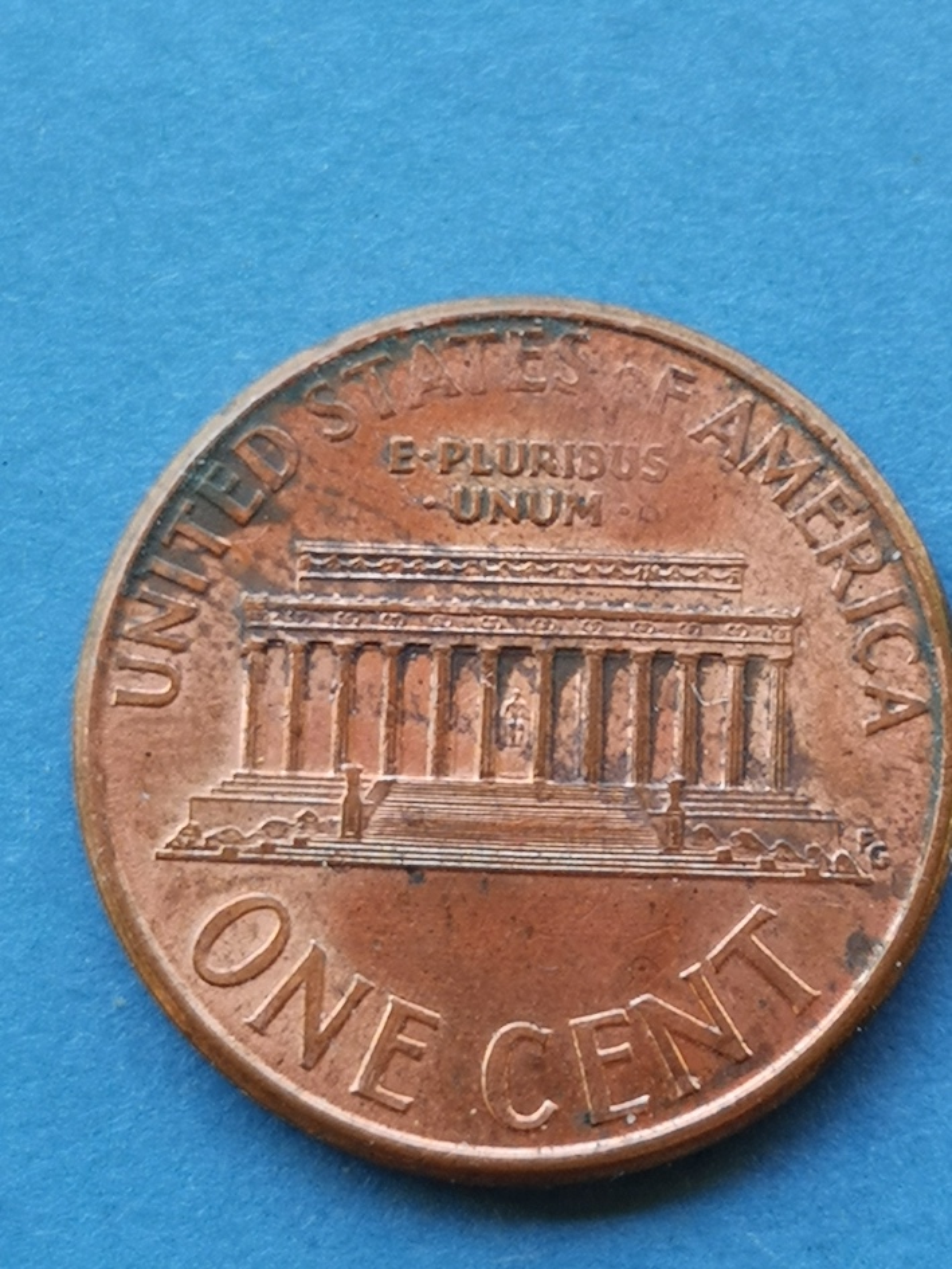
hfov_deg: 12.2
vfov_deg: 16.3
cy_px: 634
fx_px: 4436
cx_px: 476
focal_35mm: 121
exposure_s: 1/127
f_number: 1.8
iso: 50
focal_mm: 5.58
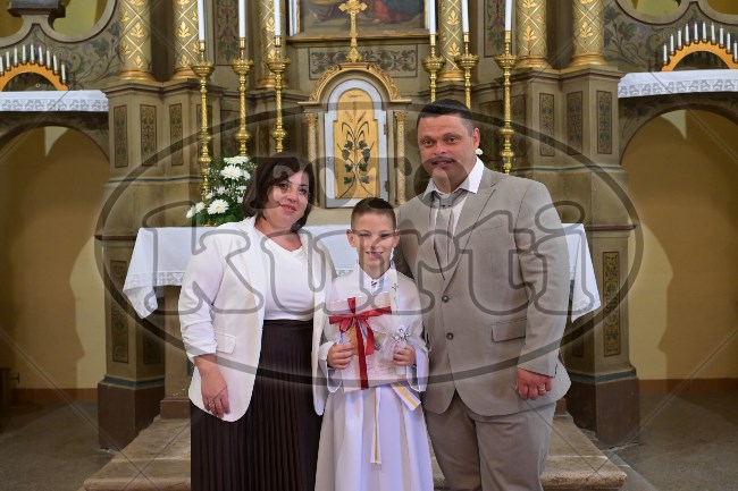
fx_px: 861
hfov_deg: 46.4
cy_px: 246
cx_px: 369
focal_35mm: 42
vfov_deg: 31.9
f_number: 5
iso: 5000
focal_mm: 42
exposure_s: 1/125
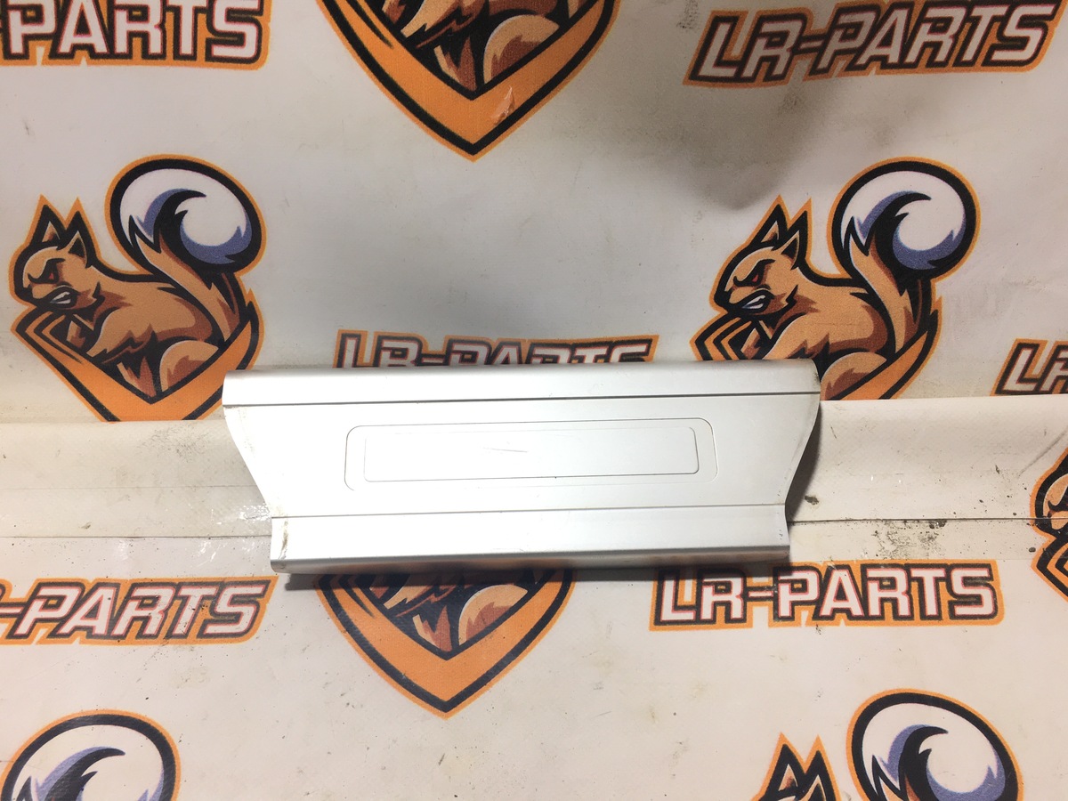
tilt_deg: -48.4
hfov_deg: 61.7
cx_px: 534
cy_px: 400
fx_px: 895
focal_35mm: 29
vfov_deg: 48.2
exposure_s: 1/100
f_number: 2.2
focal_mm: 4.15
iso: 40
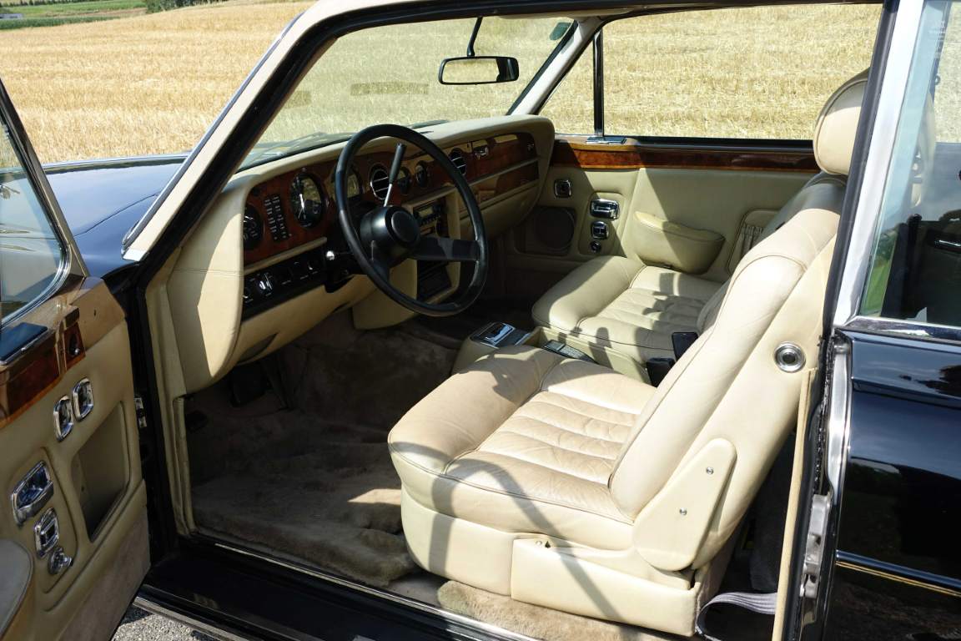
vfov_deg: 42.3
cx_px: 480
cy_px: 320
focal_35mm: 31
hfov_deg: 60.3
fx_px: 827
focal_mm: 11.45
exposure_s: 1/500
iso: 125
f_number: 4
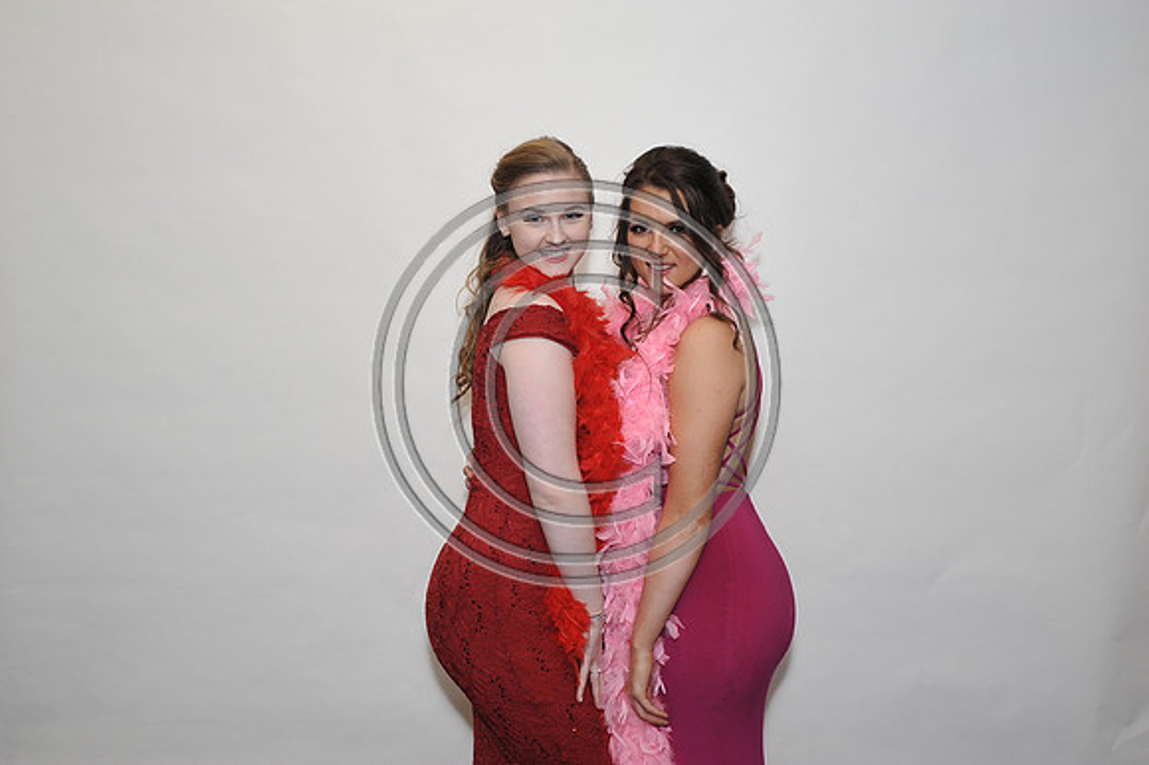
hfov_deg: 46.4
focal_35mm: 42
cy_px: 382
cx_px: 574
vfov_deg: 31.9
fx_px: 1340
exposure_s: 1/60
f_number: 6.3
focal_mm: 42
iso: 800
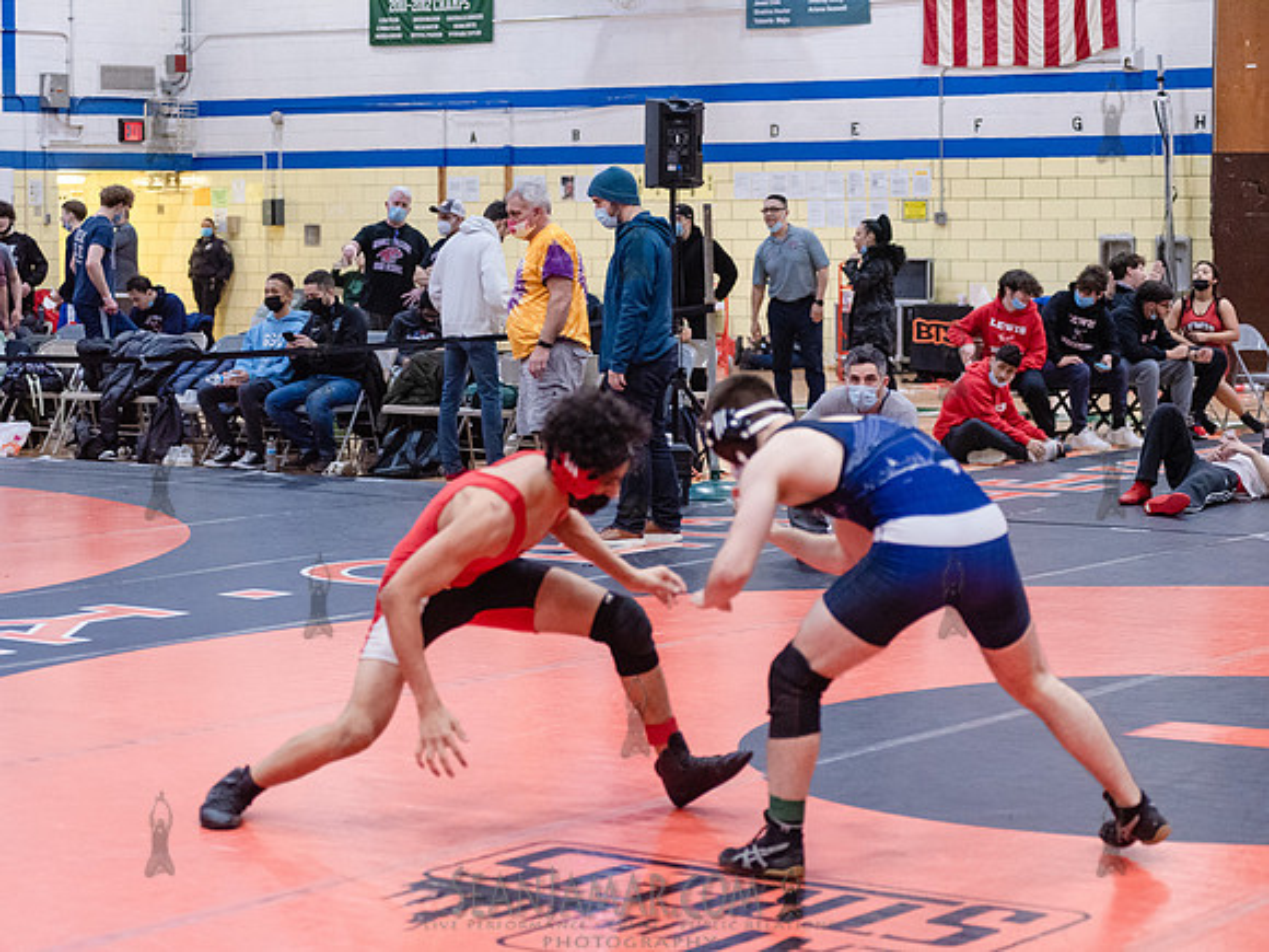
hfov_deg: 22.6
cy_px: 476
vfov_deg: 17.1
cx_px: 556
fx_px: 3169
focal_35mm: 86
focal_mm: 80
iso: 4000
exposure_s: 1/400
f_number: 3.5
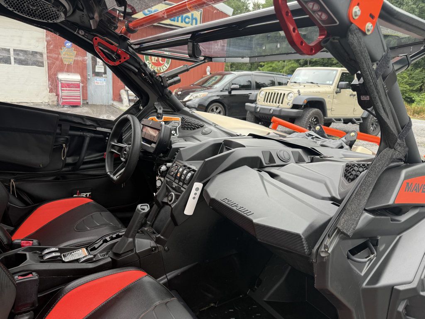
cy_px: 160
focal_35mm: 24
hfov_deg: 71.6
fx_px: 295
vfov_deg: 56.8
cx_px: 212
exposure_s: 1/152
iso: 80
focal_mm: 6.76
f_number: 1.78
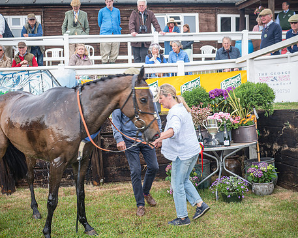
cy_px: 125
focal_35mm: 50
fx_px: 441
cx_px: 134
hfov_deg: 37.3
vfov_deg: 30.2
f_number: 5
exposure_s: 1/50
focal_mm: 24
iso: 64
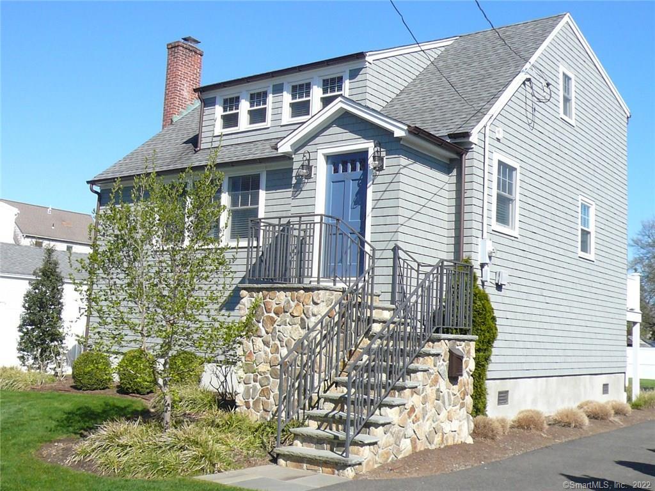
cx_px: 328
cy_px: 246
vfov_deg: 35.1
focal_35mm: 41
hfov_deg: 45.8
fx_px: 776
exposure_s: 1/200
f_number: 8
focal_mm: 4.6
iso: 100
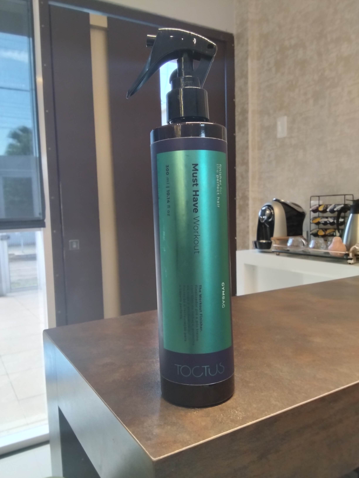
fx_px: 360
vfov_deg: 67.3
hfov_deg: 53.1
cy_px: 239
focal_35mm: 26
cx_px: 180
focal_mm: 2.78
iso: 144
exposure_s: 1/60
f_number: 2
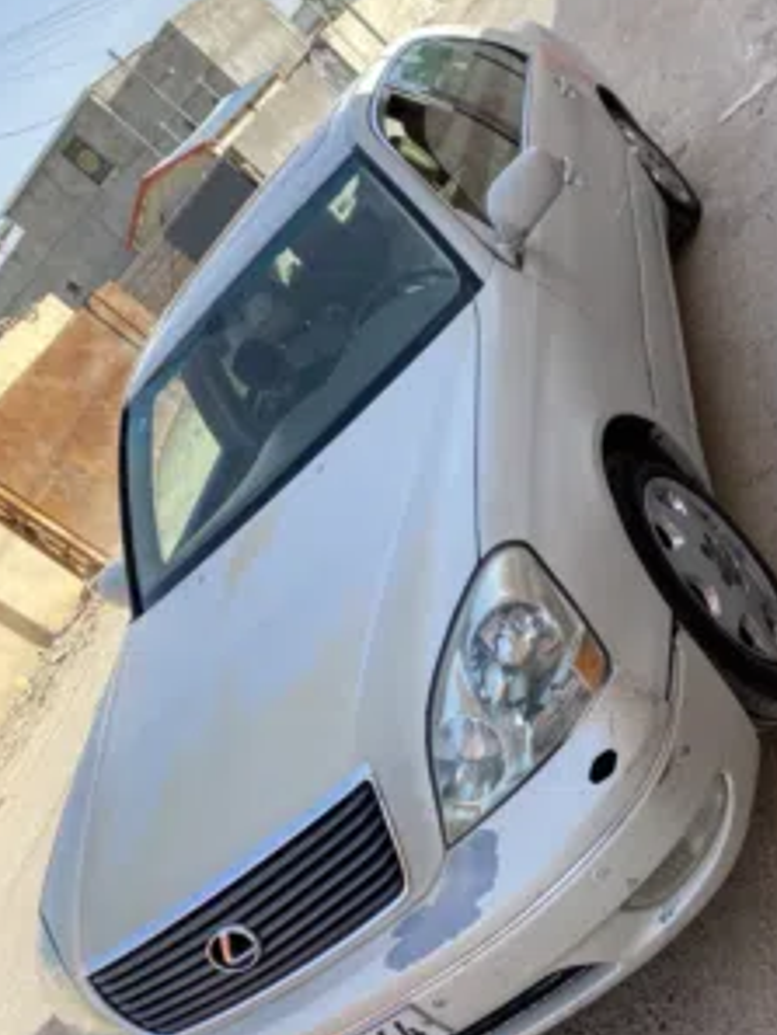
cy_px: 530
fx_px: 1047
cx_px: 502
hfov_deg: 40.3
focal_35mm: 35
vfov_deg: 52.6
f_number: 1.8
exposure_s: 1/1193
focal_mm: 4.25
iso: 32
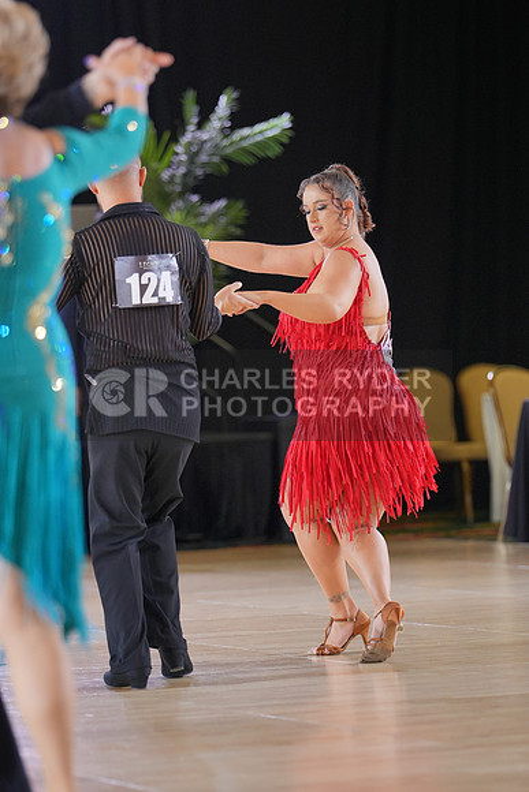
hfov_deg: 7.8
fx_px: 3899
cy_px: 396
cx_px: 264
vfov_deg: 11.6
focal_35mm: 177
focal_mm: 118
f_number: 2
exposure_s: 1/500
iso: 1250
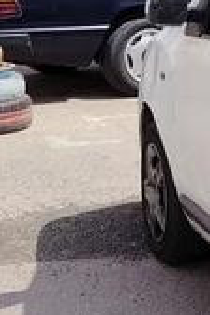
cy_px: 76
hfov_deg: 9.1
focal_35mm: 129
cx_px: 566
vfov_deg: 15.8
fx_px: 1129
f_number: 1.75
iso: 100
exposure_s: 1/577
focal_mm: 5.25
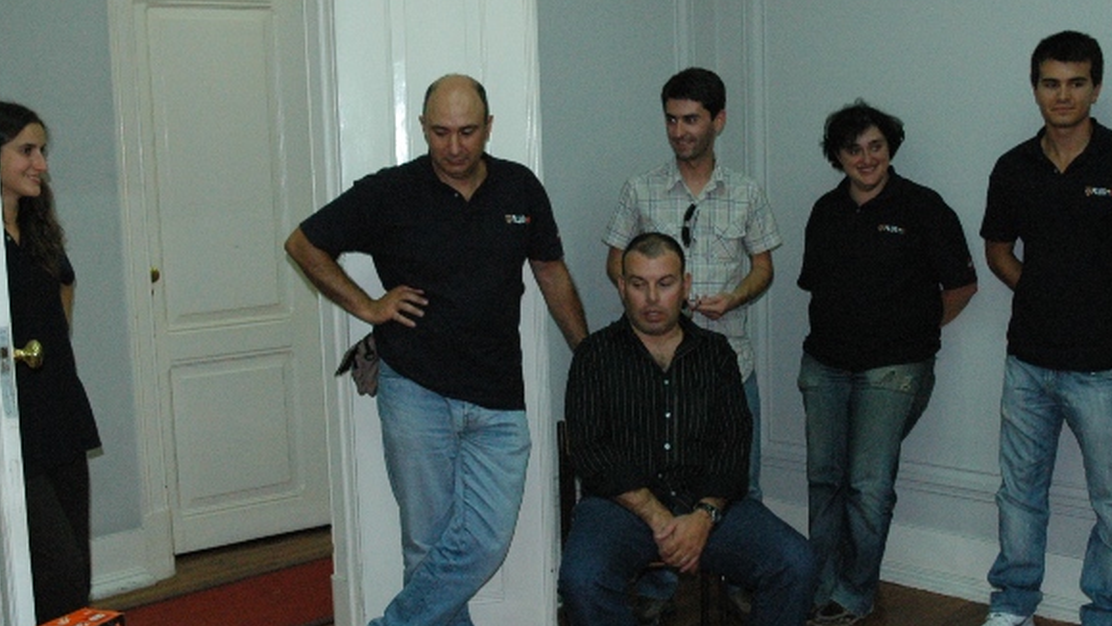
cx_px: 595
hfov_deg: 39.8
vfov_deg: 23.1
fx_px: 1534
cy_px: 356
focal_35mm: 52
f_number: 5
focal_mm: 24
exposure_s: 1/60
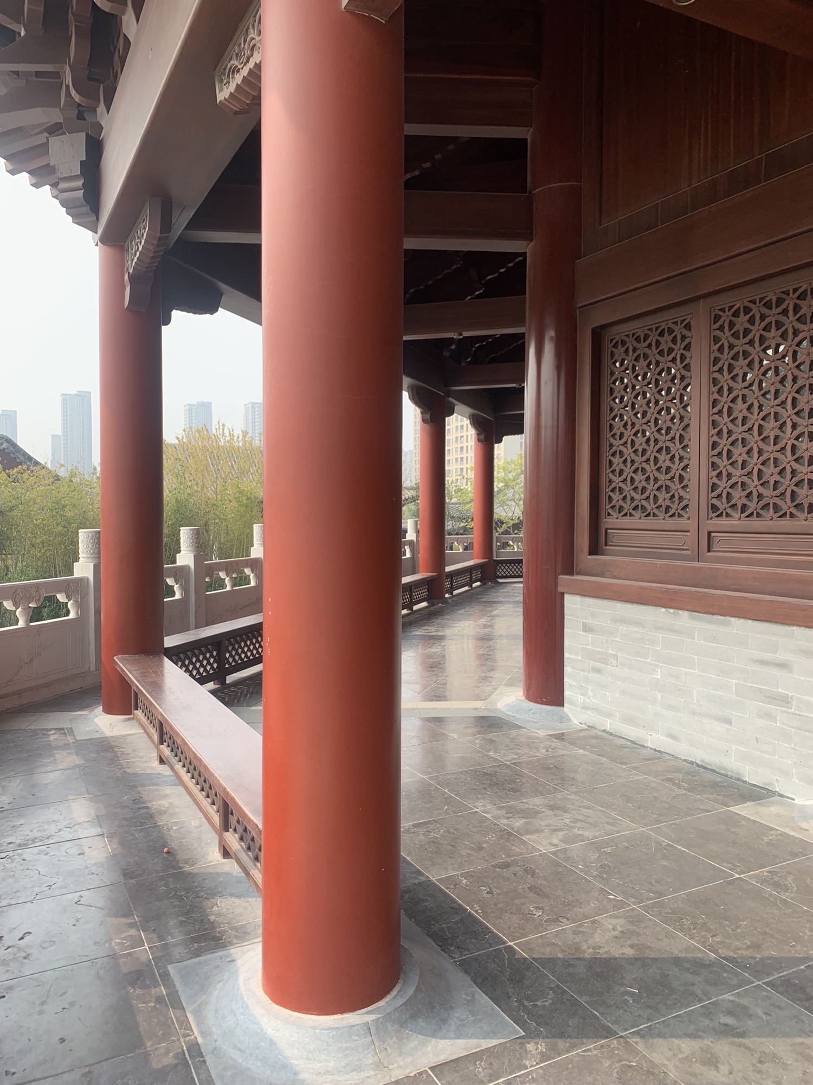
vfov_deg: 67.3
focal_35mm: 26
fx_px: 814
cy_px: 542
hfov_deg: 53.1
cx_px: 406
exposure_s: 1/683
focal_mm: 4.25
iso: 25
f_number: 1.8
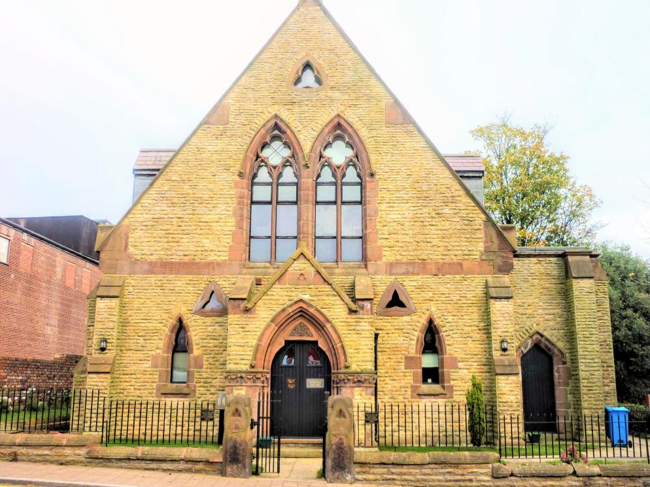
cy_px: 239
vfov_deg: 41.8
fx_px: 638
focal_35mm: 34
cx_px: 334
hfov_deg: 54.0
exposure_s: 1/250
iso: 80
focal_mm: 5.5
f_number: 2.8
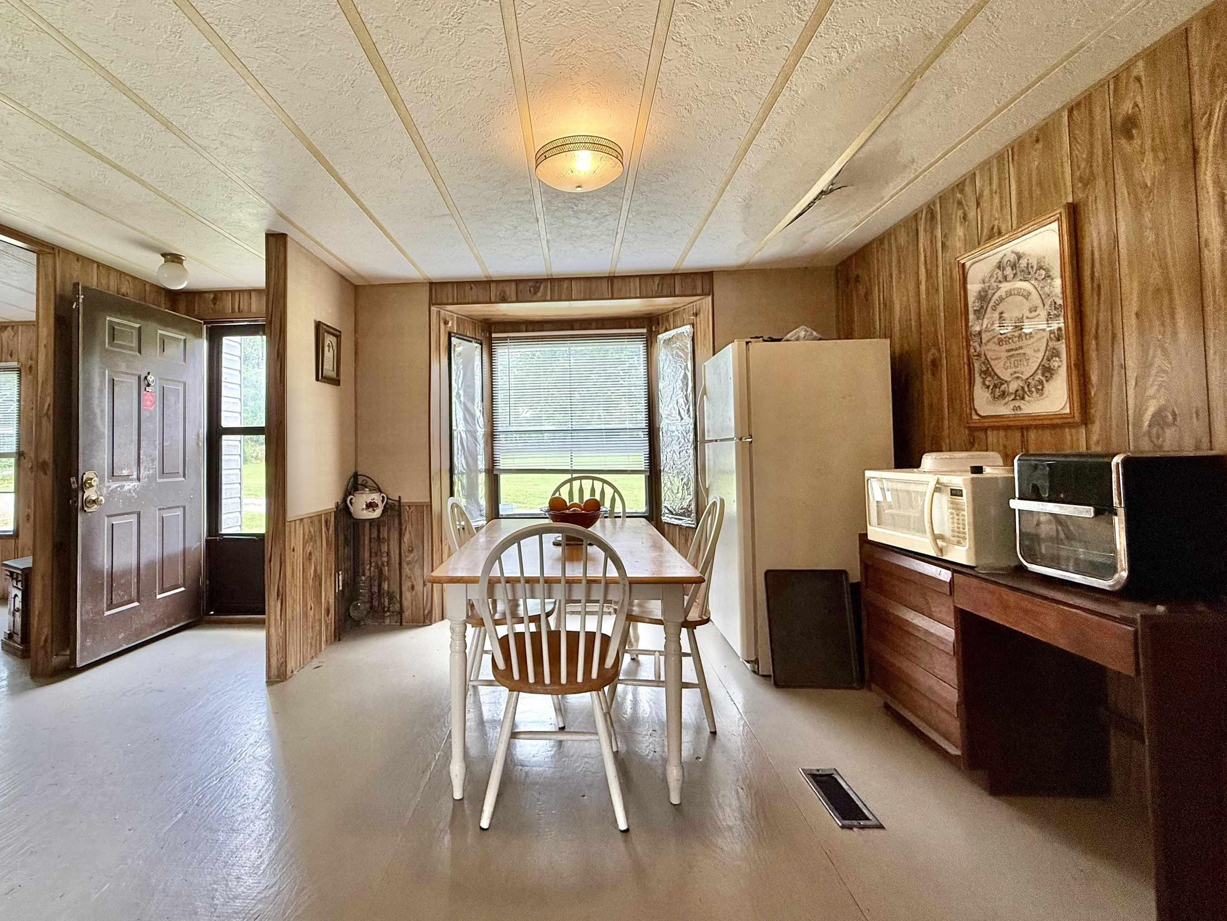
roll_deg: +1.4
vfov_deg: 78.0
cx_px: 545
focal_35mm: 16
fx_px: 567
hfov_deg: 94.1
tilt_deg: +2.4
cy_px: 430
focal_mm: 2.22
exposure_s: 1/99
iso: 80
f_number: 2.2
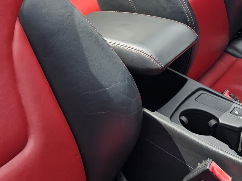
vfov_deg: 20.9
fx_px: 468
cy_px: -17
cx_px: -5
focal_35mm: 67
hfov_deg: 27.2
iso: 12
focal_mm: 6.3
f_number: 1.7
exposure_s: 1/532
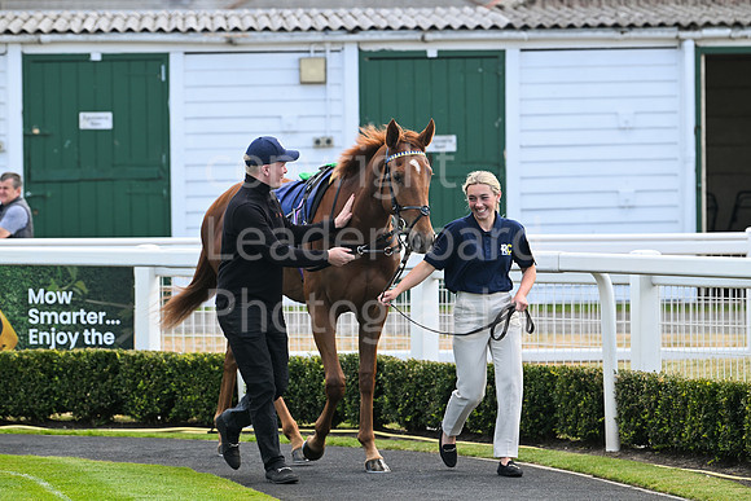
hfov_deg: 10.3
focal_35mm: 200
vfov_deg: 6.9
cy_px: 250
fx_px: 4173
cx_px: 376
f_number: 5.6
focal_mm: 200
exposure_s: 1/640
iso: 400
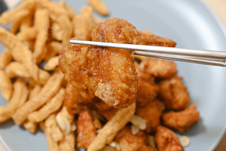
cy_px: 76
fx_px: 471
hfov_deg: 27.0
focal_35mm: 75
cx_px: 113
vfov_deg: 18.2
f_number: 2.5
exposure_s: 1/250
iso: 2000
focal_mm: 50
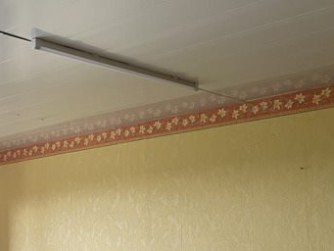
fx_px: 589
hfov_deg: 31.0
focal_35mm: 61
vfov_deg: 23.6
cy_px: 208
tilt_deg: +3.8
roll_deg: +1.5
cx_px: 76
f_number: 1.6
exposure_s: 1/73
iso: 125
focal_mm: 5.1
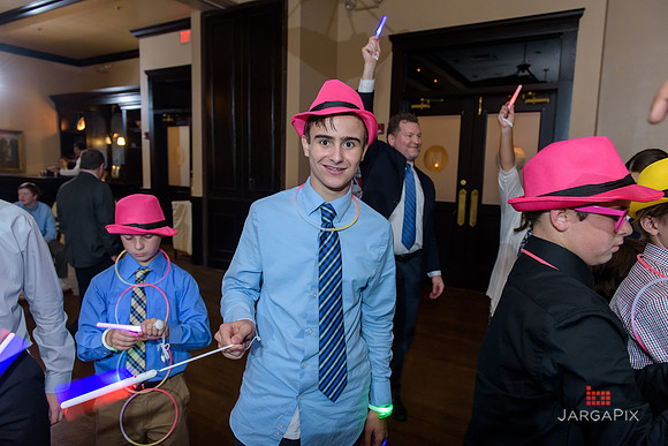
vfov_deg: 53.2
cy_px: 223
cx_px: 334
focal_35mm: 24
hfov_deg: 73.7
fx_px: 445
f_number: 3.2
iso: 1600
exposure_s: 1/125
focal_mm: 24
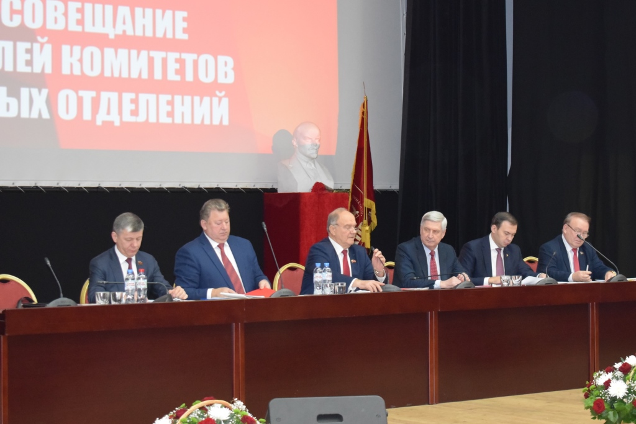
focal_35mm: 72
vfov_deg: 18.9
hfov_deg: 28.1
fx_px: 1272
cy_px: 212
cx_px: 318
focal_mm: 48
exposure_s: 1/60
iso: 3200
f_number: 5.3
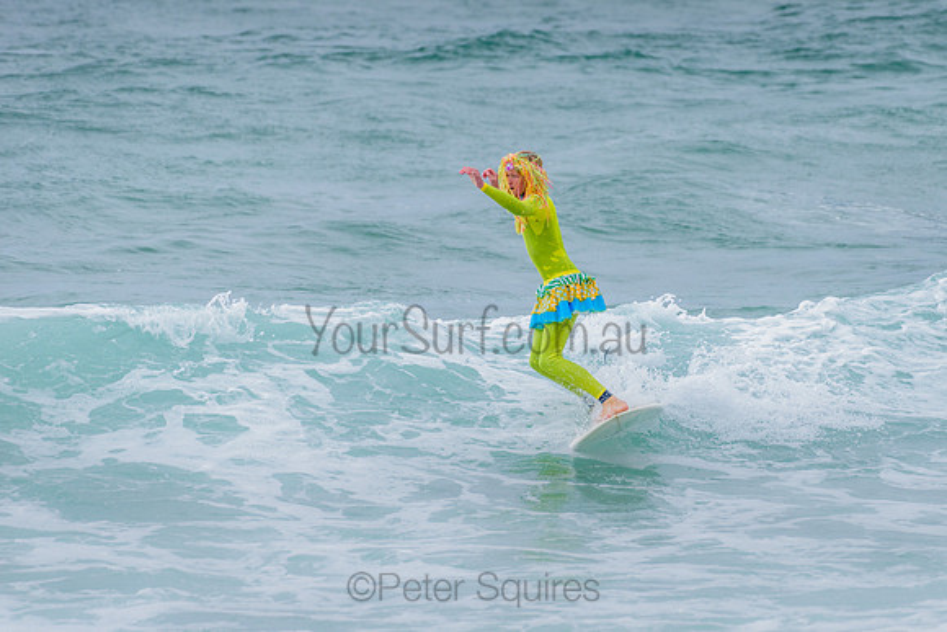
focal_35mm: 613
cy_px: 245
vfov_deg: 2.2
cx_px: 571
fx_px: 16129
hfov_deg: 3.4
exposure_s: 1/2000
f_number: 5.6
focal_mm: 500
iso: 640
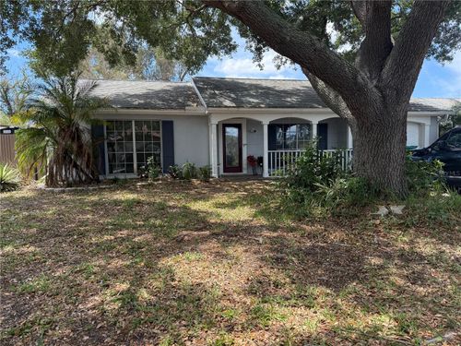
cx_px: 230
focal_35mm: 24
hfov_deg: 71.6
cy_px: 173
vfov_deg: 56.8
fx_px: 320
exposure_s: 1/1410
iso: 100
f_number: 1.78
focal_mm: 6.76
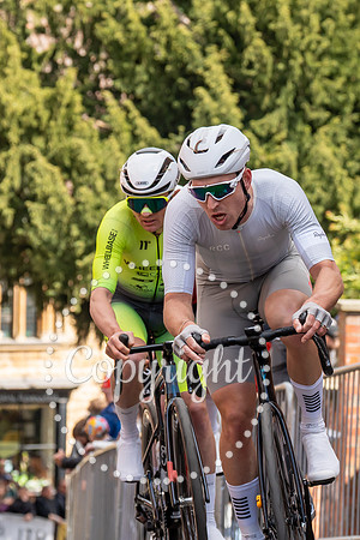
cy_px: 118
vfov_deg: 8.8
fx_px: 3516
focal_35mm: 234
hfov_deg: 5.9
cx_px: 298
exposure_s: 1/1000
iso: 500
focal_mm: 100
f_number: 5
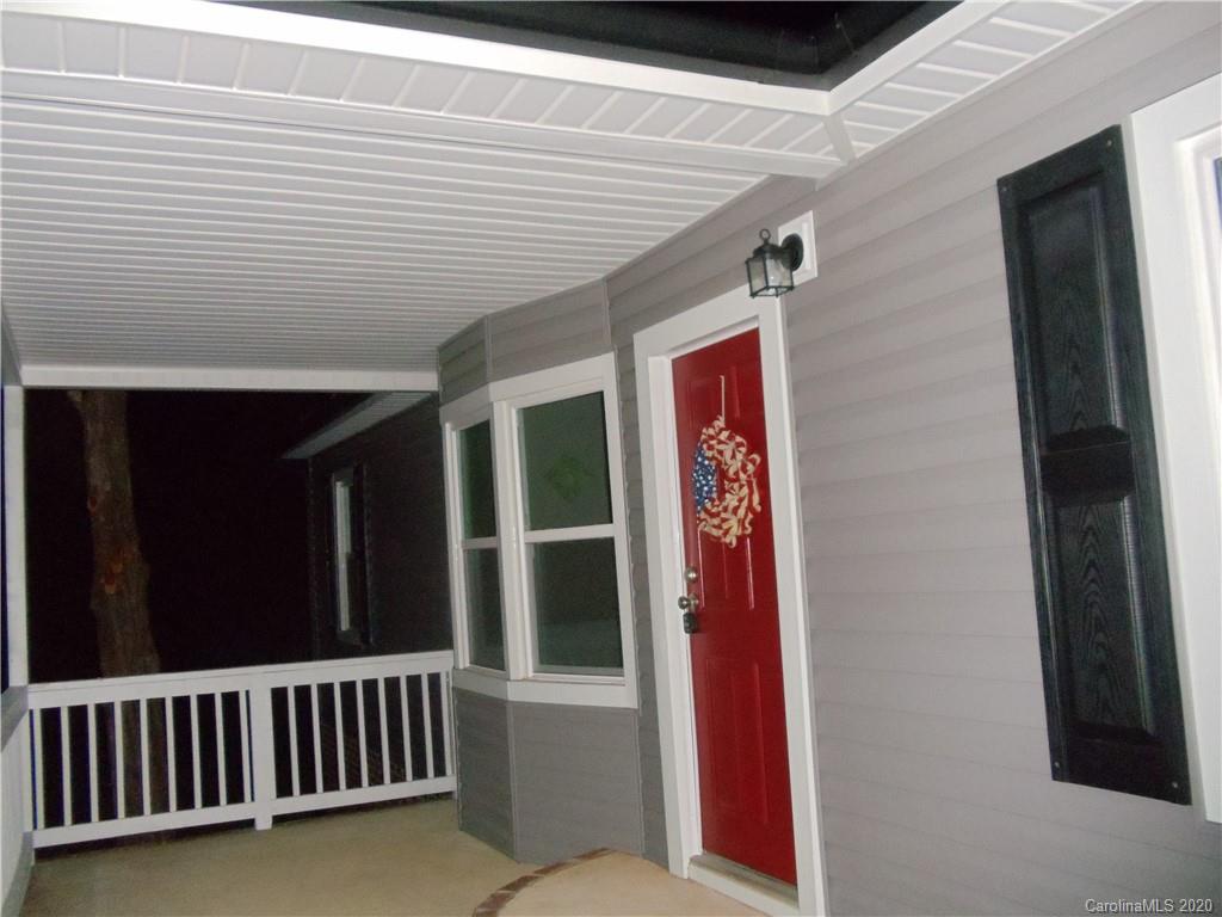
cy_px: 458
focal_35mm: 44
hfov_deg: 42.9
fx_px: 1553
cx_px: 611
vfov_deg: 32.9
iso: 800
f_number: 3.5
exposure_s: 1/30
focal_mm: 6
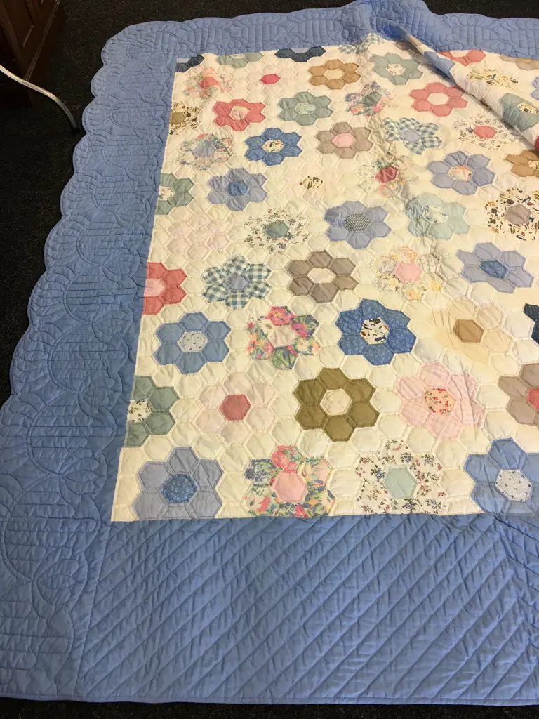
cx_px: 270
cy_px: 360
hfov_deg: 48.2
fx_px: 602
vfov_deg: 61.7
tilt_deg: -51.7
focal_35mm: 29
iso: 32
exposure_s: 1/33
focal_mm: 4.15
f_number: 2.2
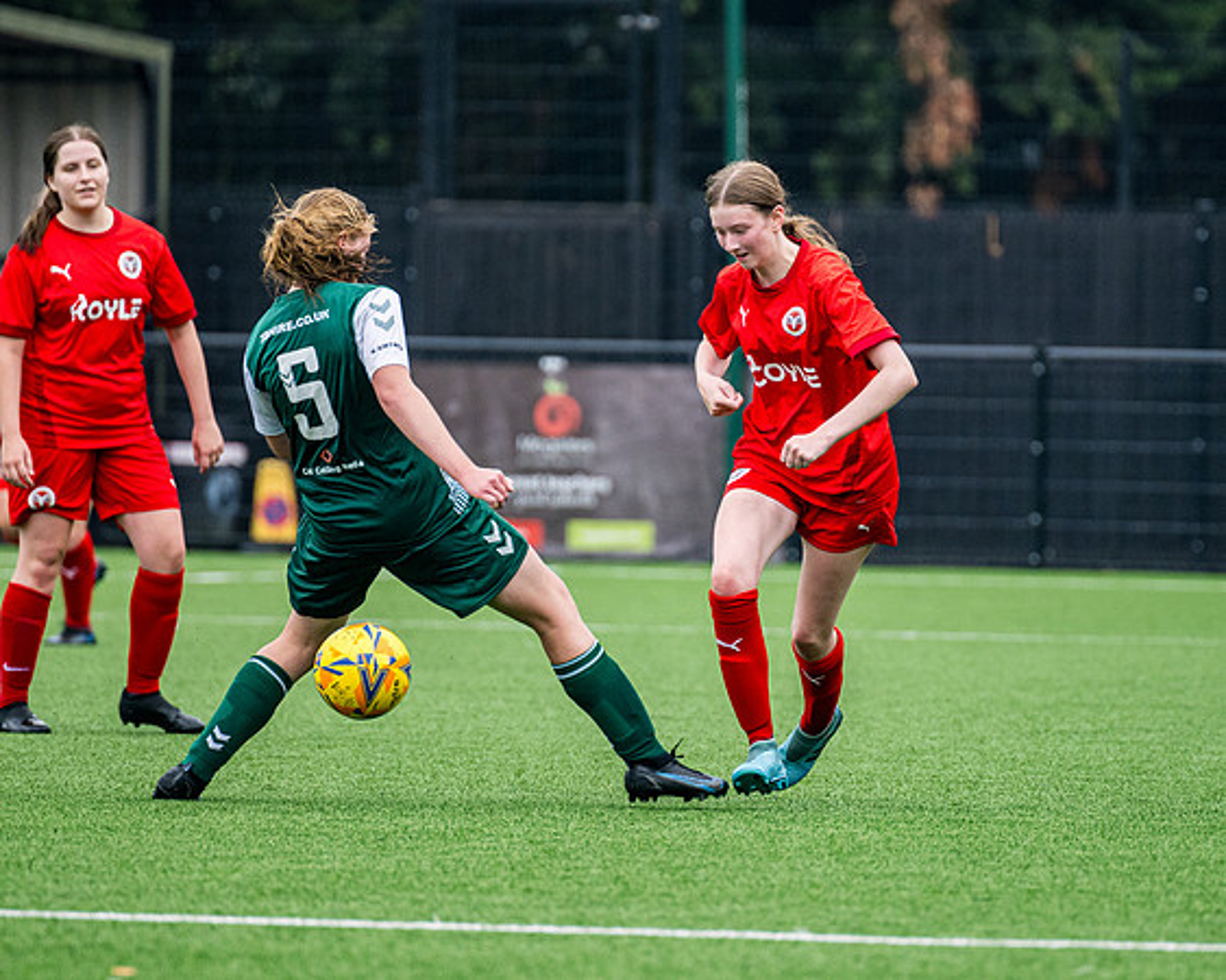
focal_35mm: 473
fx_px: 17164
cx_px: 736
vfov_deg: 3.3
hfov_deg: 4.1
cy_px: 490
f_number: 4
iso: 800
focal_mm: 280
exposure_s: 1/1250
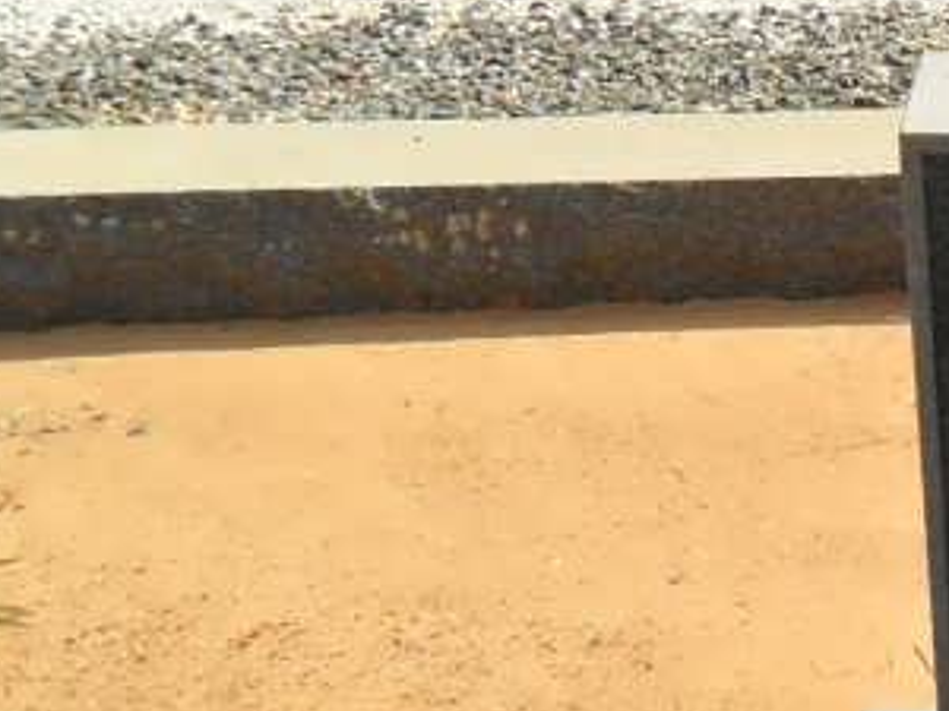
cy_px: 262
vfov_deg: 13.7
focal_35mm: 108
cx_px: 1569
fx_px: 2961
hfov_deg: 16.1
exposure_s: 1/1000
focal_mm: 4.9
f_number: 3.5
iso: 100
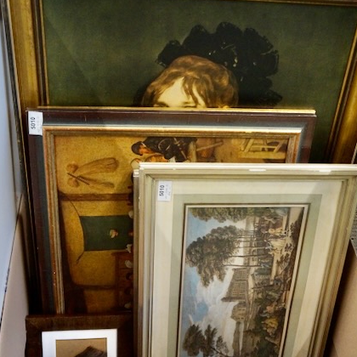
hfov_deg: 37.8
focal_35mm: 45
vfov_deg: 37.8
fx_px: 521
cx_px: 192
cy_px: 176
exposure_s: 1/160
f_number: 4
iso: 2500
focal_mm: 23
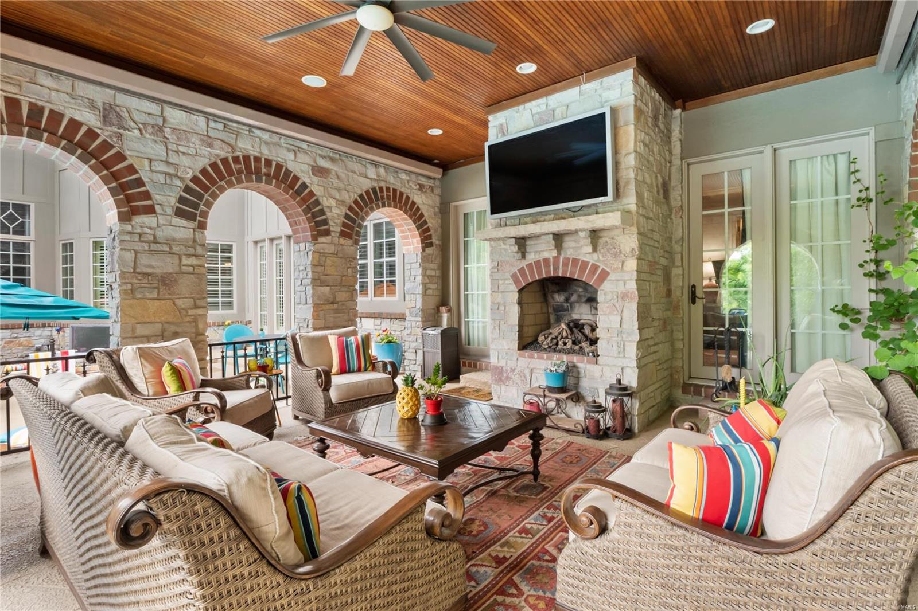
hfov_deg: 96.7
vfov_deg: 73.7
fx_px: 408
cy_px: 306
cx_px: 459
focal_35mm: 16
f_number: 10
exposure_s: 1/60
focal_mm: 8
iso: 400
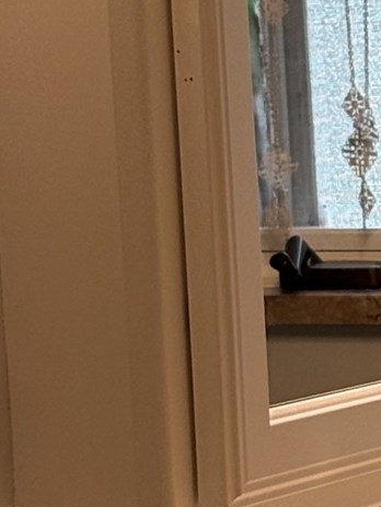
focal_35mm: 258
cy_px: 391
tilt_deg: -6.1
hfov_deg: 5.6
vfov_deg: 7.7
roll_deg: +1.9
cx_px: 885
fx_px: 3786
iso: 50
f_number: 1.6
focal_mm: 5.96
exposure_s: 1/60
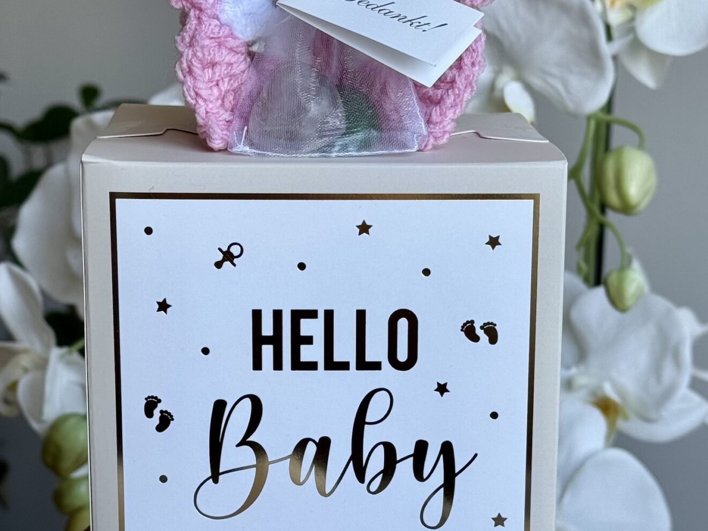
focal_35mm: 93
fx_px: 1902
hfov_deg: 21.1
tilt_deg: -14.6
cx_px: 356
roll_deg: +0.6
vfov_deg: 15.8
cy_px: 411
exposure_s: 1/192
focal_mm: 6.76
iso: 50
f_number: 1.78
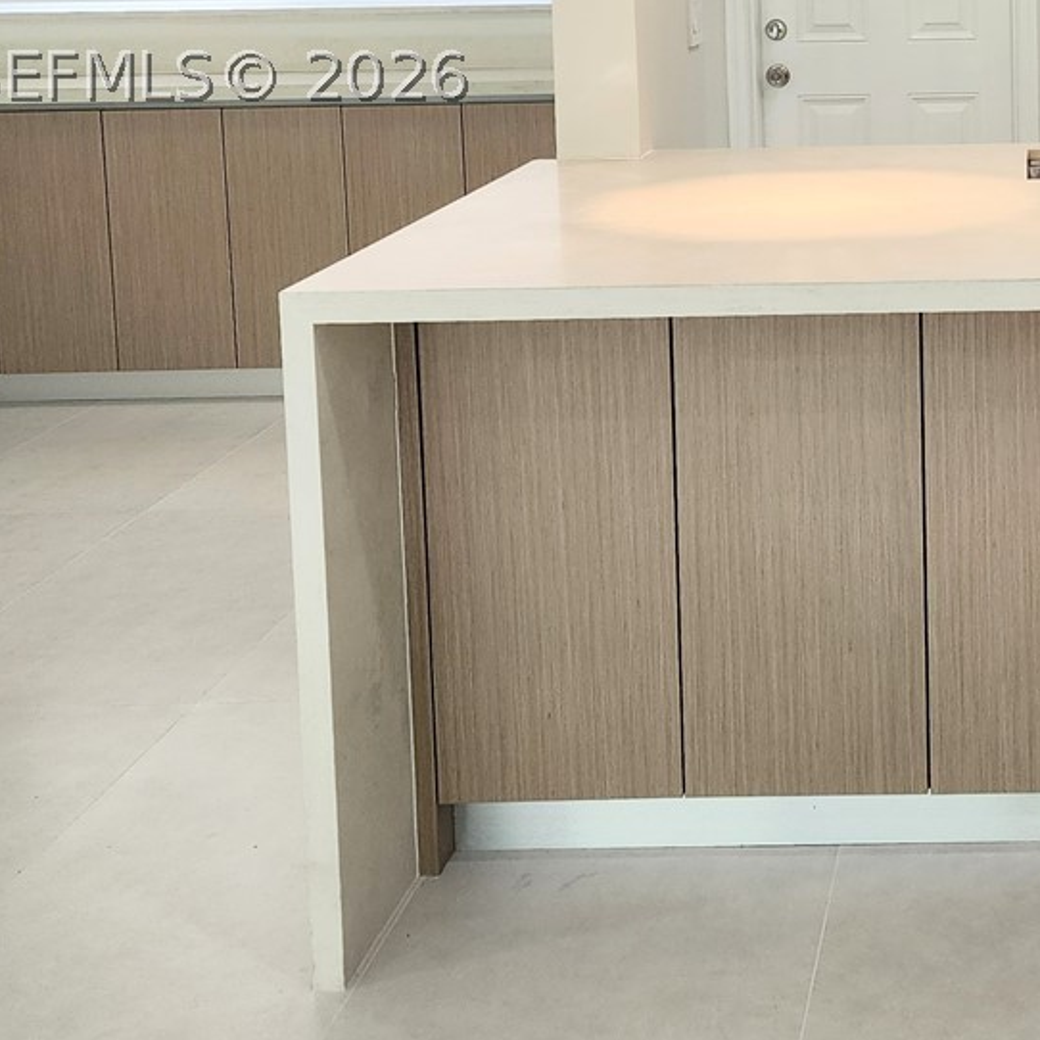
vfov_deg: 27.4
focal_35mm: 60
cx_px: 1055
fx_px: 2039
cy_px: 75
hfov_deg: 26.9
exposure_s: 1/180
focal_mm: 6.4
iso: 125
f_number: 1.8
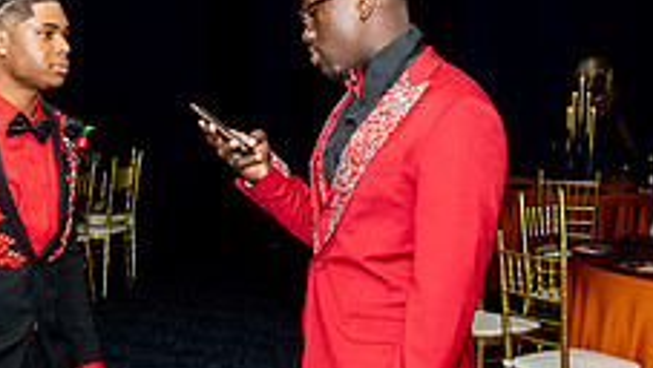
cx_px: 89
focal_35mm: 75
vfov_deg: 15.9
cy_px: 349
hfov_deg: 27.4
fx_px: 1299
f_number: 3.5
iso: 400
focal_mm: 28
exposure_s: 1/125
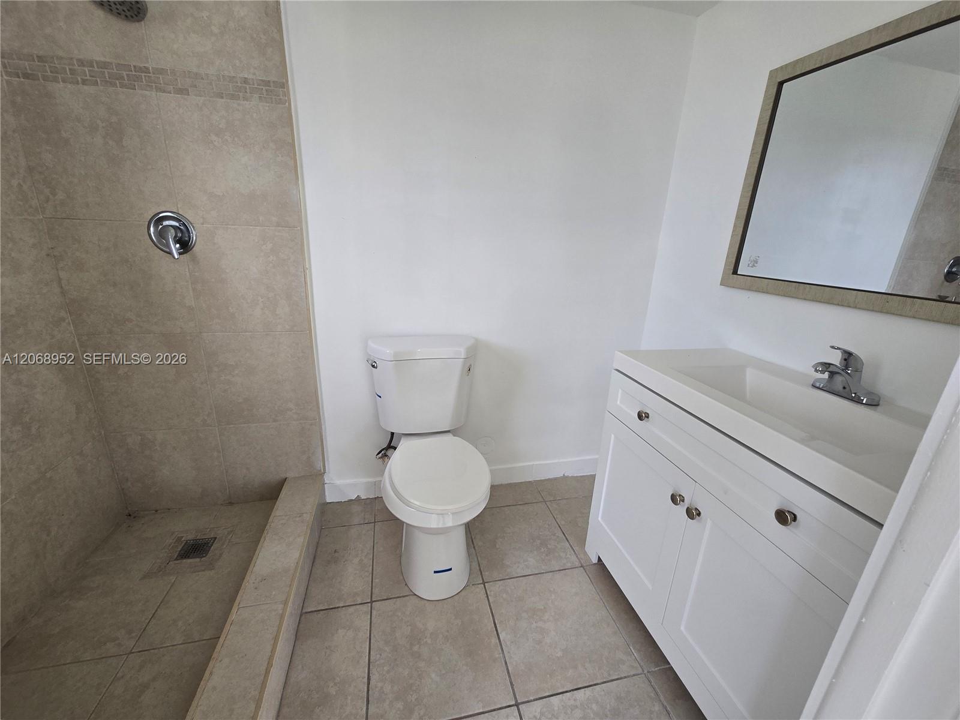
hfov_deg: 106.2
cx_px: 480
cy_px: 360
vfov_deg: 89.9
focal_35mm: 13
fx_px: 361
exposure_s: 1/60
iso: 64
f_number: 2.2
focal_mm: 2.2
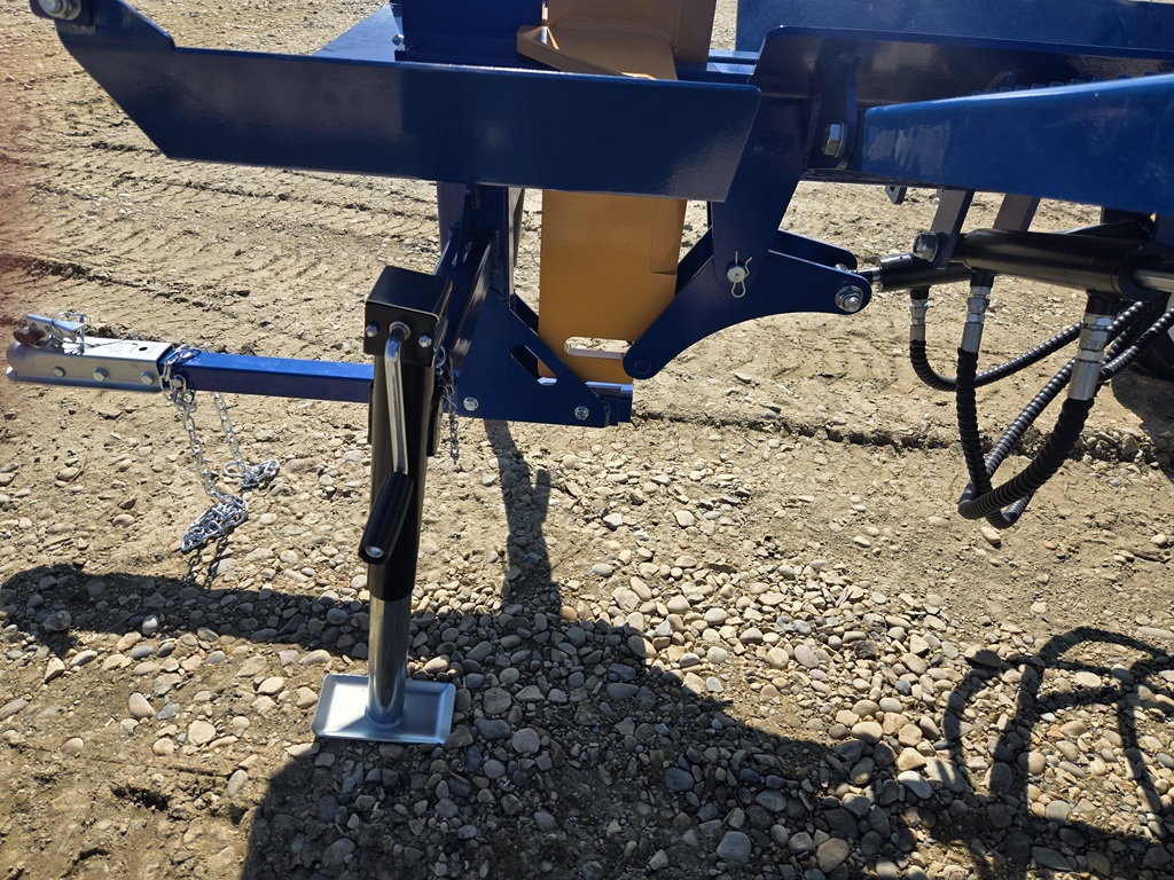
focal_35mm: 23
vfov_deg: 58.9
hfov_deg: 73.9
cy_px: 440
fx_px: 780
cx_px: 587
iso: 50
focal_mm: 5.4
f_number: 1.8
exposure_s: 1/2921
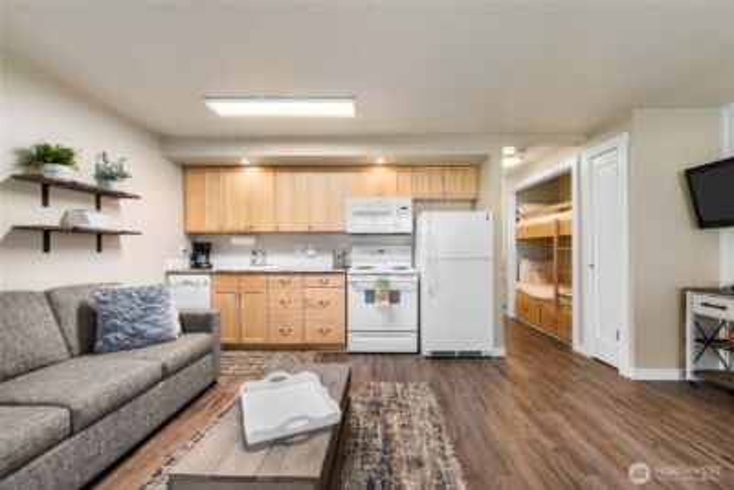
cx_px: 367
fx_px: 306
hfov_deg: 100.4
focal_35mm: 15
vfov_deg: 77.4
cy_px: 245
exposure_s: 1/10
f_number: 8
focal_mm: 15
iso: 200
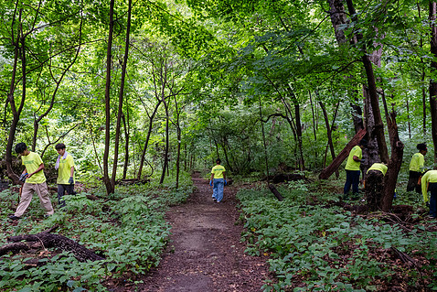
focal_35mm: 31
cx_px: 226
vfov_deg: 42.2
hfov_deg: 60.3
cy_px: 171
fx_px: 376
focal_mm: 24
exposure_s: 1/200
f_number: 3.5
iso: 2000
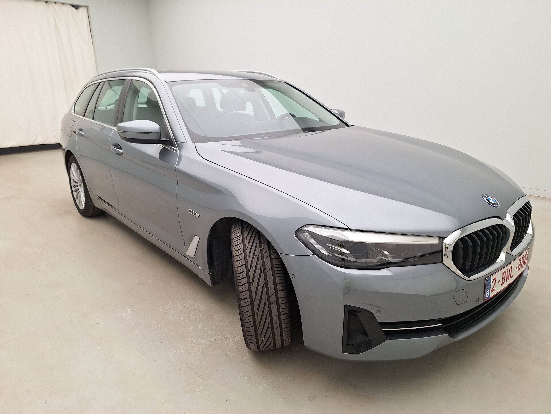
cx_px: 276
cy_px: 207
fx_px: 366
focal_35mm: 23
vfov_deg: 58.9
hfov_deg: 73.9
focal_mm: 5.54
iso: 50
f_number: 1.8
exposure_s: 1/100
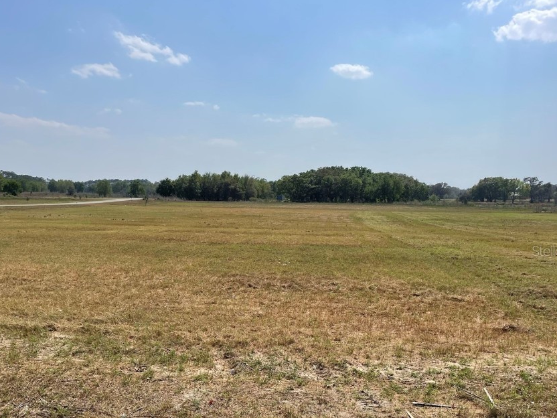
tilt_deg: -5.9
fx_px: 515
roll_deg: -0.3
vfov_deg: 43.9
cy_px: 251
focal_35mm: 32
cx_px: 252
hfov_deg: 56.7
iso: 32
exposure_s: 1/7299
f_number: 1.6
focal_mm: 4.2
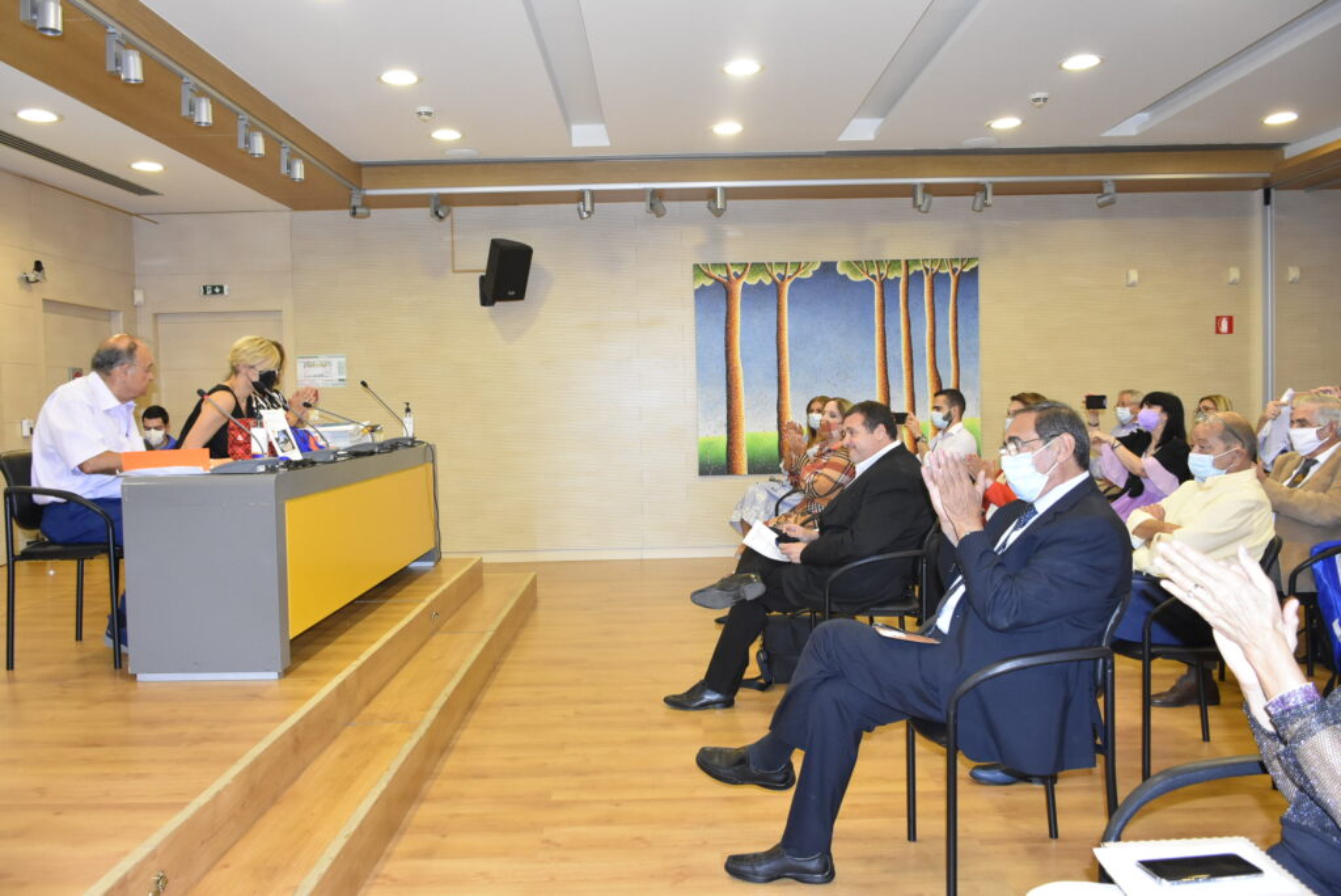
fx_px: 1006
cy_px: 448
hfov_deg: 67.4
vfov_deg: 48.0
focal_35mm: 27
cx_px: 670
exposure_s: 1/80
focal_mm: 18
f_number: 5.6
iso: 1600
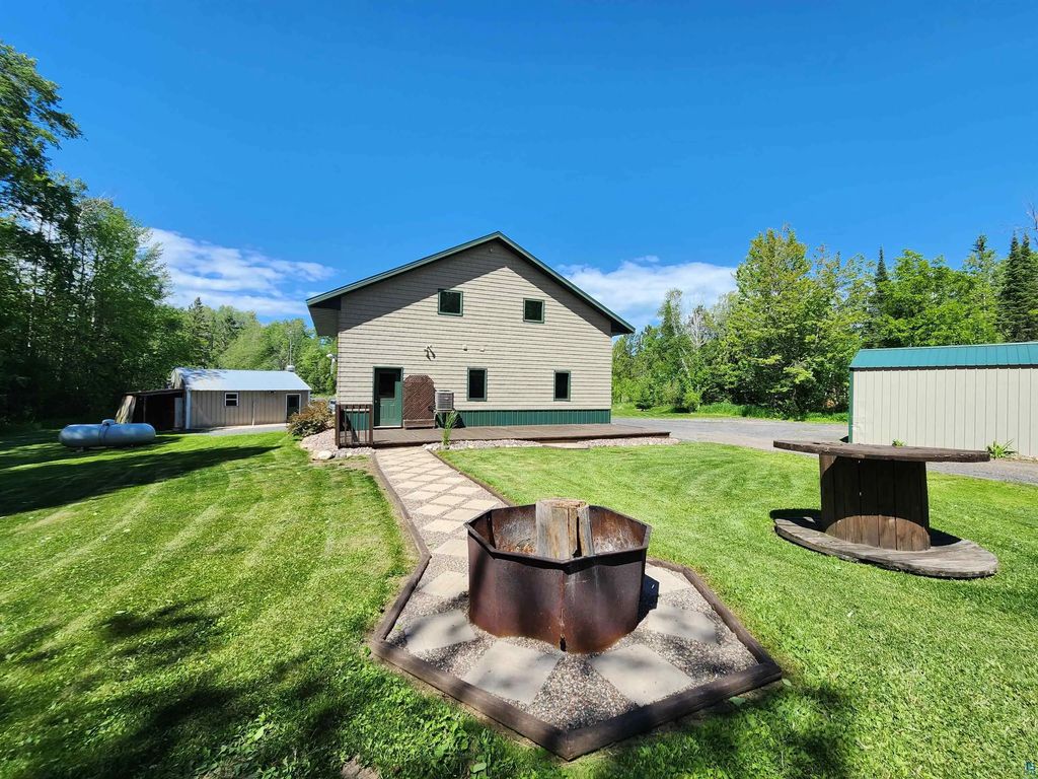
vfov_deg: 89.9
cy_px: 390
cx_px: 519
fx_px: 390
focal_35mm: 13
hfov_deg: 106.2
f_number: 2.2
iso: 50
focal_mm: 2.2
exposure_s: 1/1033
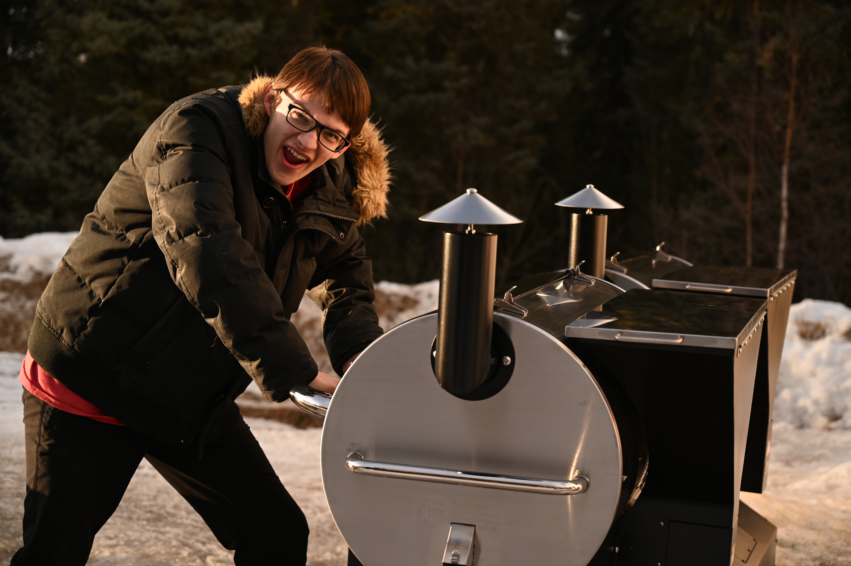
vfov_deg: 19.4
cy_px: 283
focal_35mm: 70
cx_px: 426
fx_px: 1654
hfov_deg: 28.9
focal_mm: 70
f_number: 4.5
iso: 125
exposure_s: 1/250
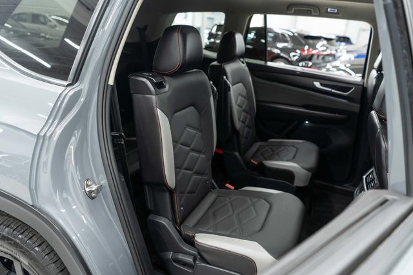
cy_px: 138
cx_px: 206
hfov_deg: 65.5
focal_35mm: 28
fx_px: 321
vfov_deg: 46.4
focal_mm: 28
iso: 1000
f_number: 3.2
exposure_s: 1/40
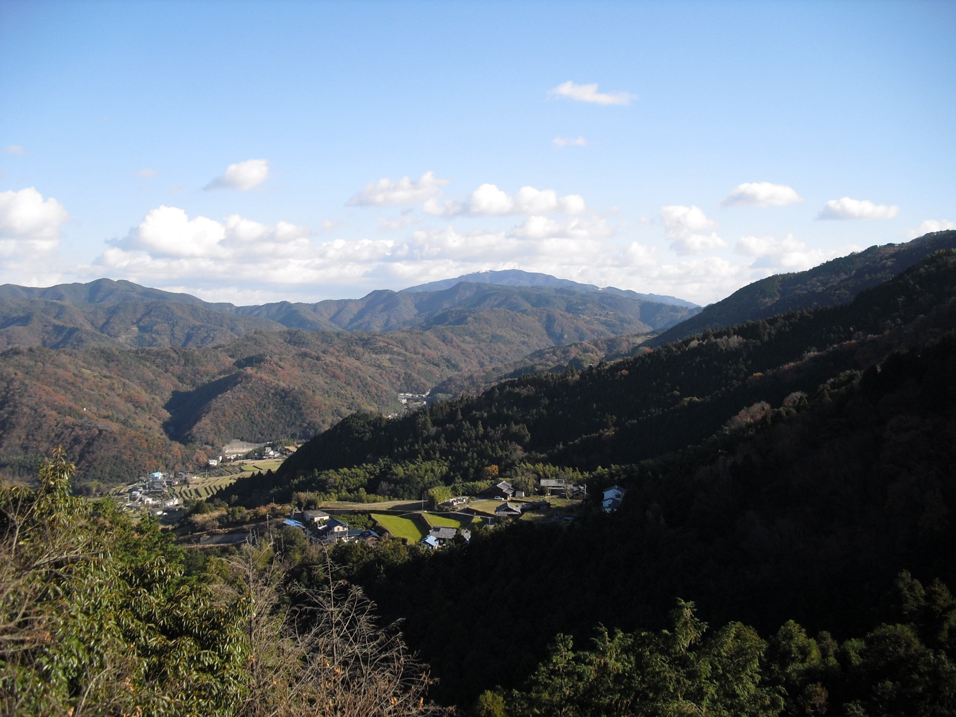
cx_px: 478
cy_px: 358
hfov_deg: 51.4
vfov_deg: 39.7
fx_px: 994
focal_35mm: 36
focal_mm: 6.3
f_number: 3.1
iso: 64
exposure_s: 1/800
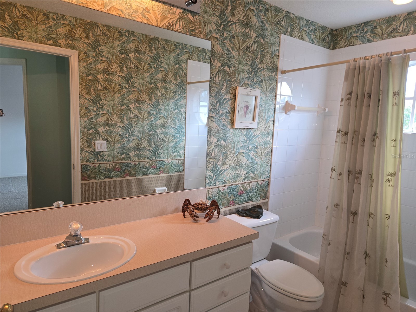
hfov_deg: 73.9
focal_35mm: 23
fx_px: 276
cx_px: 208
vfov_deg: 58.9
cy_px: 156
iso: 50
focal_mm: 5.4
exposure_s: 1/60
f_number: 1.8
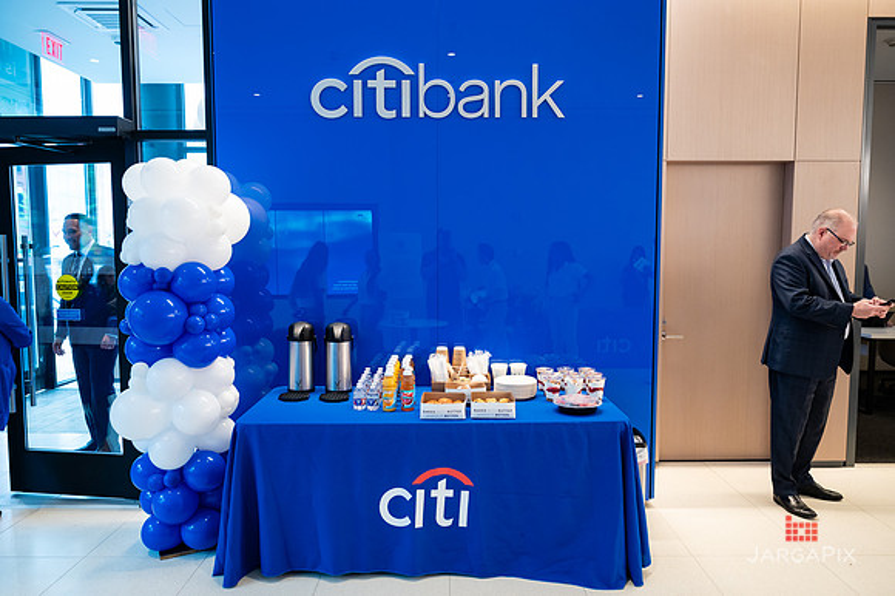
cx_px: 448
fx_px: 646
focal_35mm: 26
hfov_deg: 69.5
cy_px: 298
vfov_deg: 49.5
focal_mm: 25.5
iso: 1600
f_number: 3.2
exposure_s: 1/200
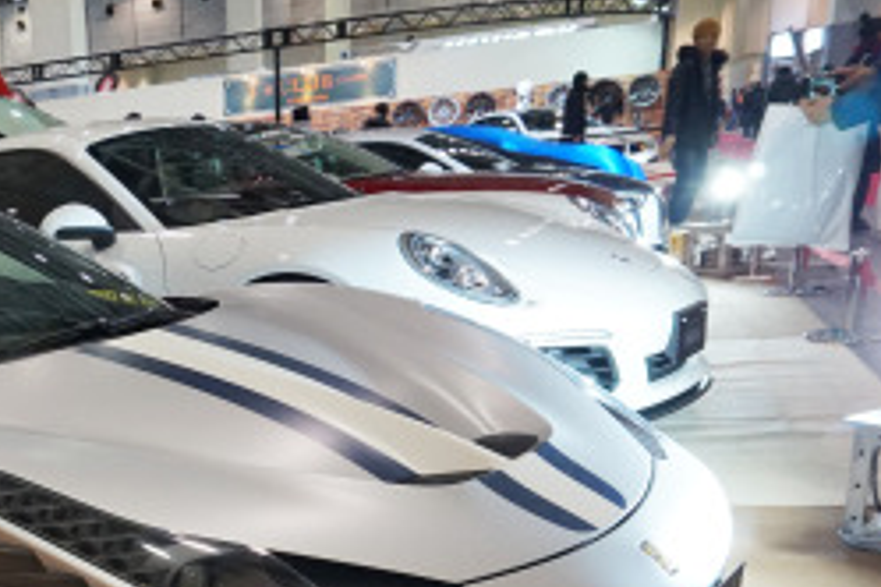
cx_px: -53
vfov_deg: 25.0
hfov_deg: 34.4
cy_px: 612
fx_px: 1248
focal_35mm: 51
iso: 1600
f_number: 6.3
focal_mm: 16
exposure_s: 1/60
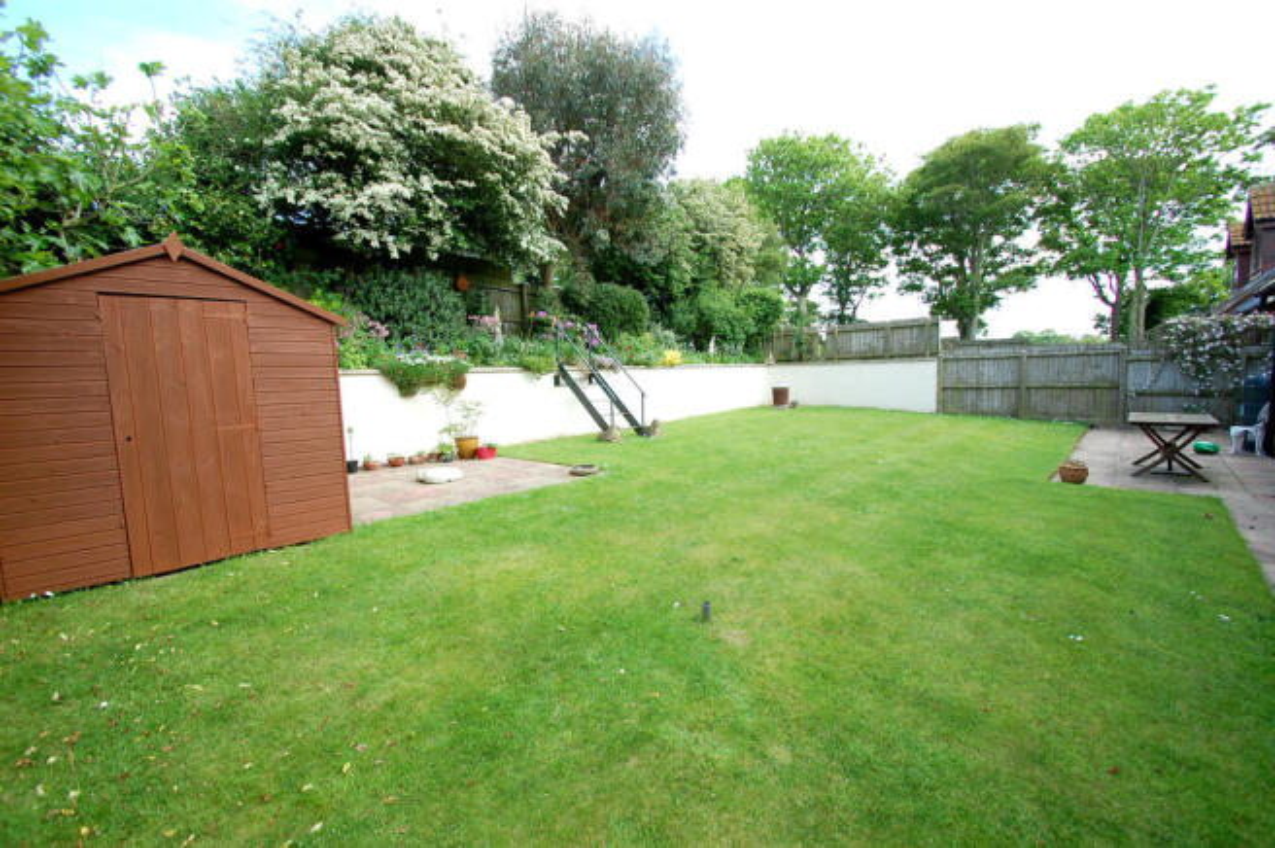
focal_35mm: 15
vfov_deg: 77.2
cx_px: 638
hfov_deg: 100.4
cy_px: 424
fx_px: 531
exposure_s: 1/160
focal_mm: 10
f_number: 6.3
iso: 200
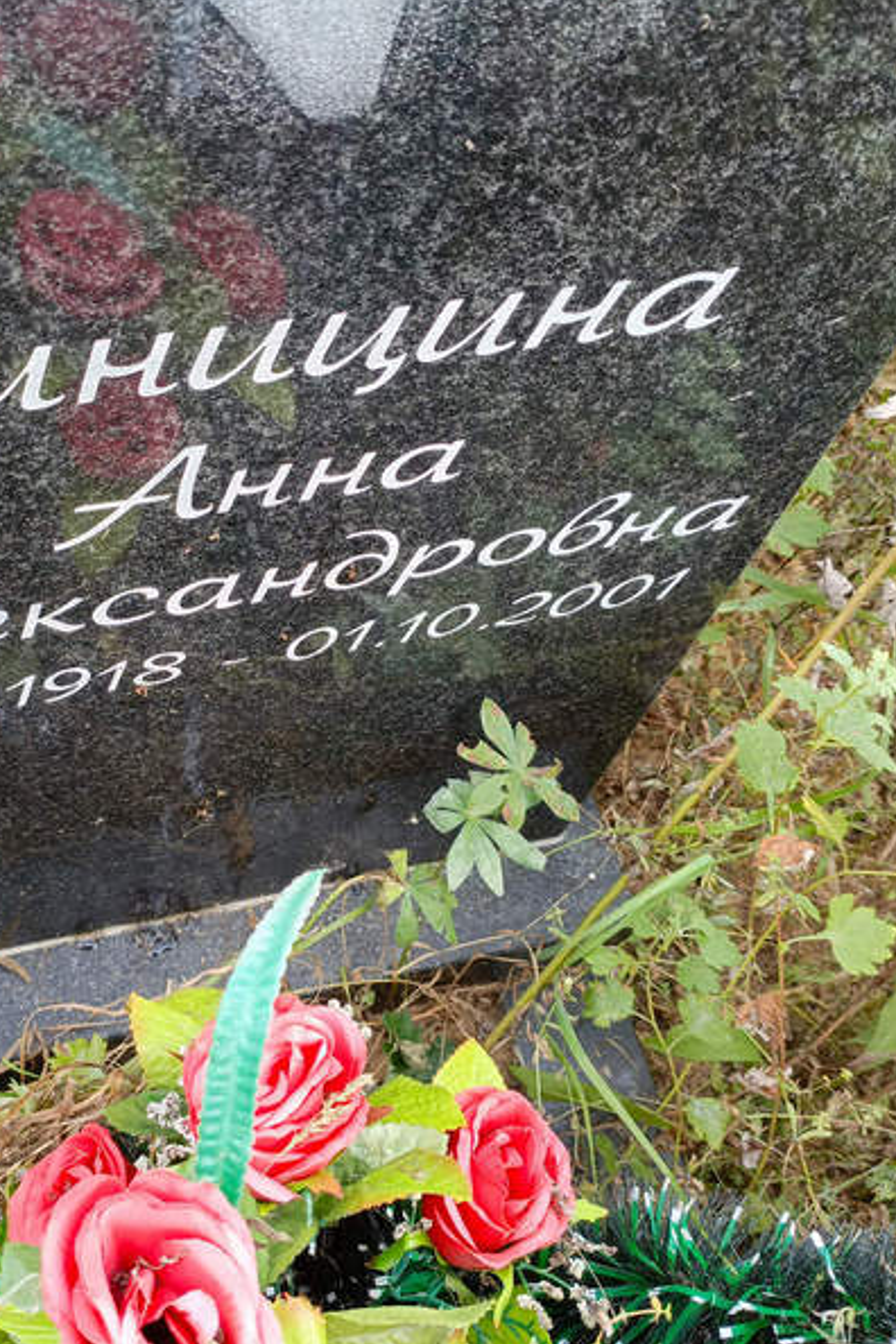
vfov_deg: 54.4
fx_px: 1307
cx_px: 310
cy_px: 667
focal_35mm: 35
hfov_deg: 37.5
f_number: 1.69
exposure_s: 1/100
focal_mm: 4.76
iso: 202
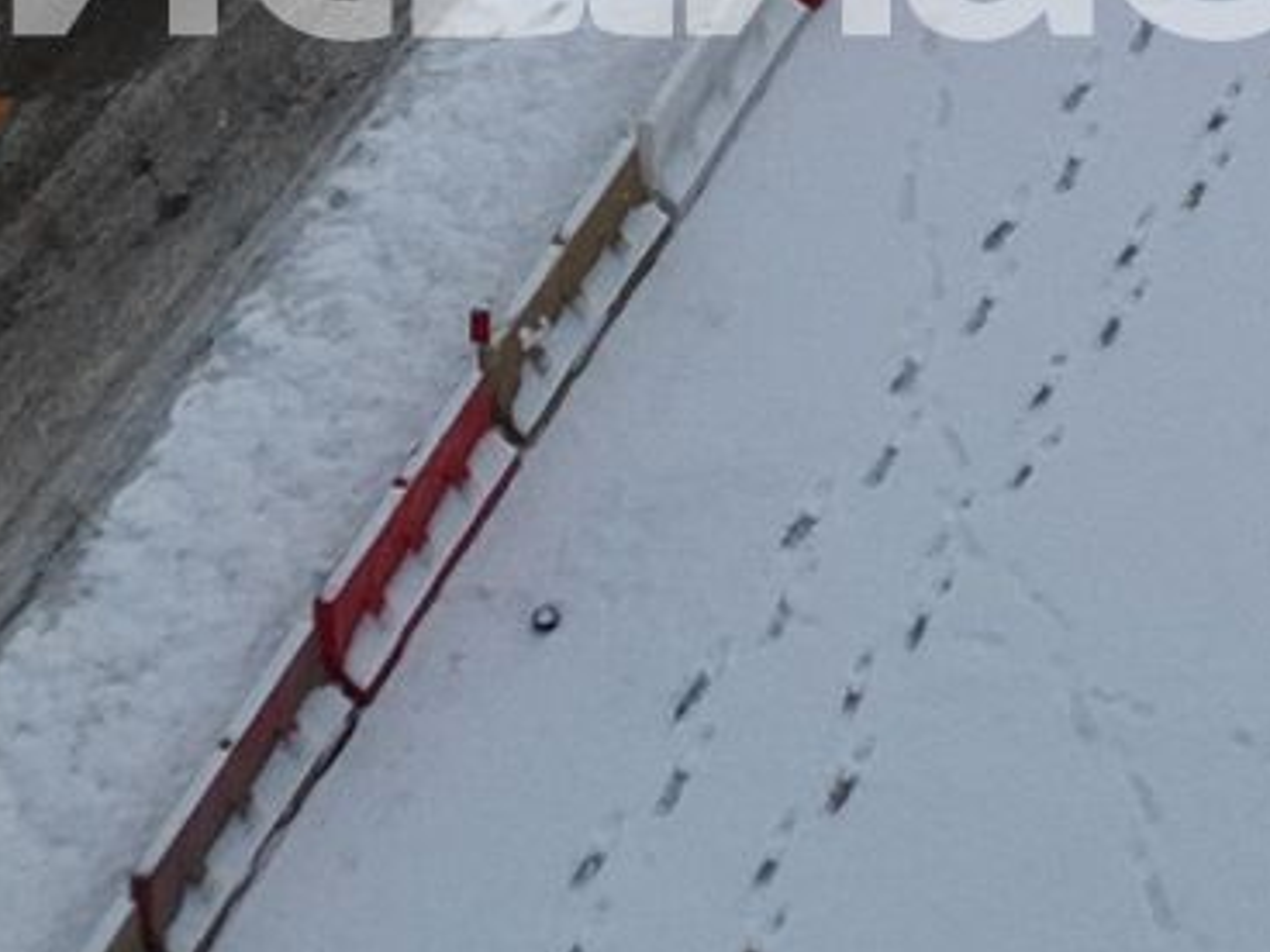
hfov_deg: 9.9
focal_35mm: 188
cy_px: -2377
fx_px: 6897
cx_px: 2340
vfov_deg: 6.8
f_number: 1.7
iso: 140
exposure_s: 1/2000
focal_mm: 6.72
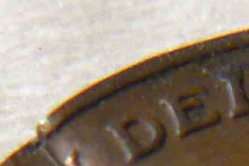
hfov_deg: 7.7
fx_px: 1825
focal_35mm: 264
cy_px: 440
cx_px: 328
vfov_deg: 5.0
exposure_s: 1/30
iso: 125
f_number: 2.8
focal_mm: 6
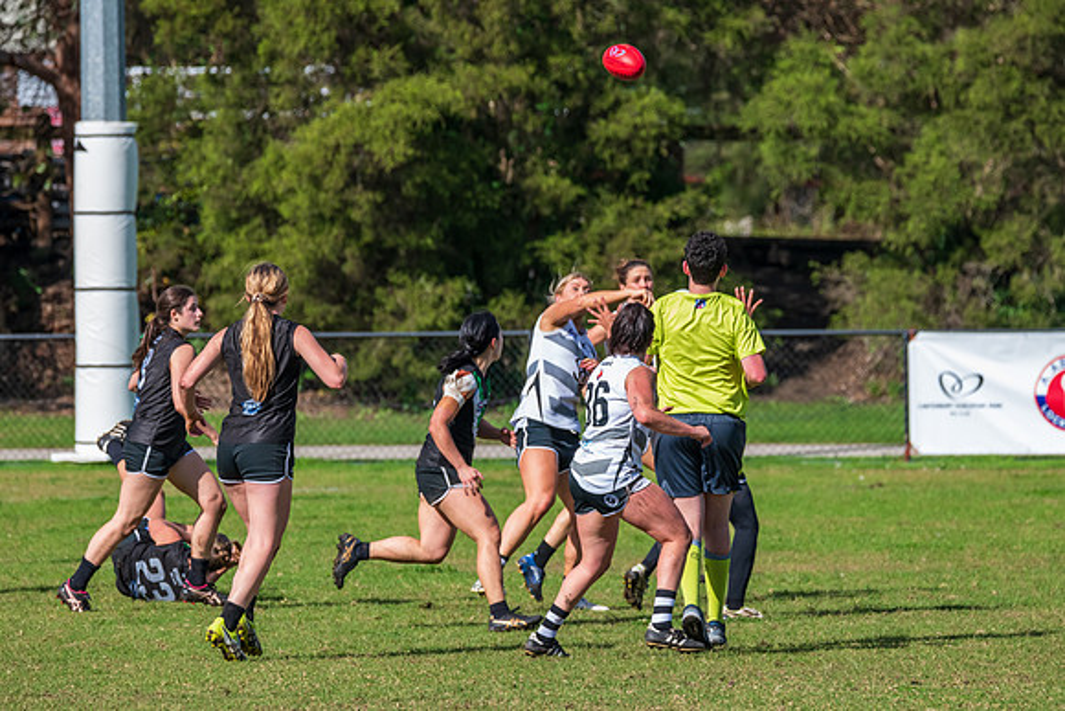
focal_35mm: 520
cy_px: 385
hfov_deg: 4.0
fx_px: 15381
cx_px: 554
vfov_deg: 2.6
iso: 800
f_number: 13
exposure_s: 1/1250
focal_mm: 450
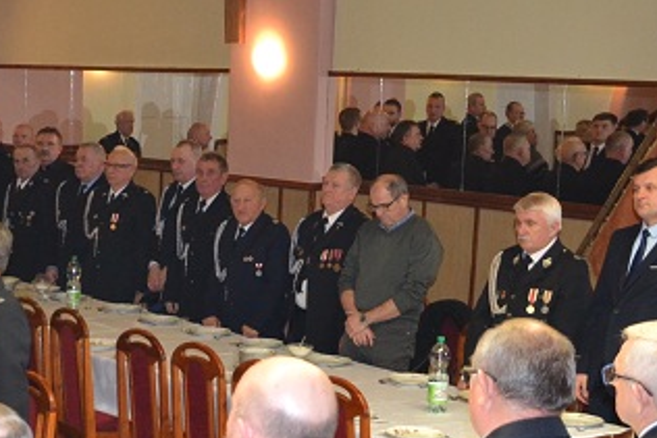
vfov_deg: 14.9
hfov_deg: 21.7
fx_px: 1661
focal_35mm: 91
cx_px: 35
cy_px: 385
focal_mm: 24
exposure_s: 1/60
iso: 2000
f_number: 3.8
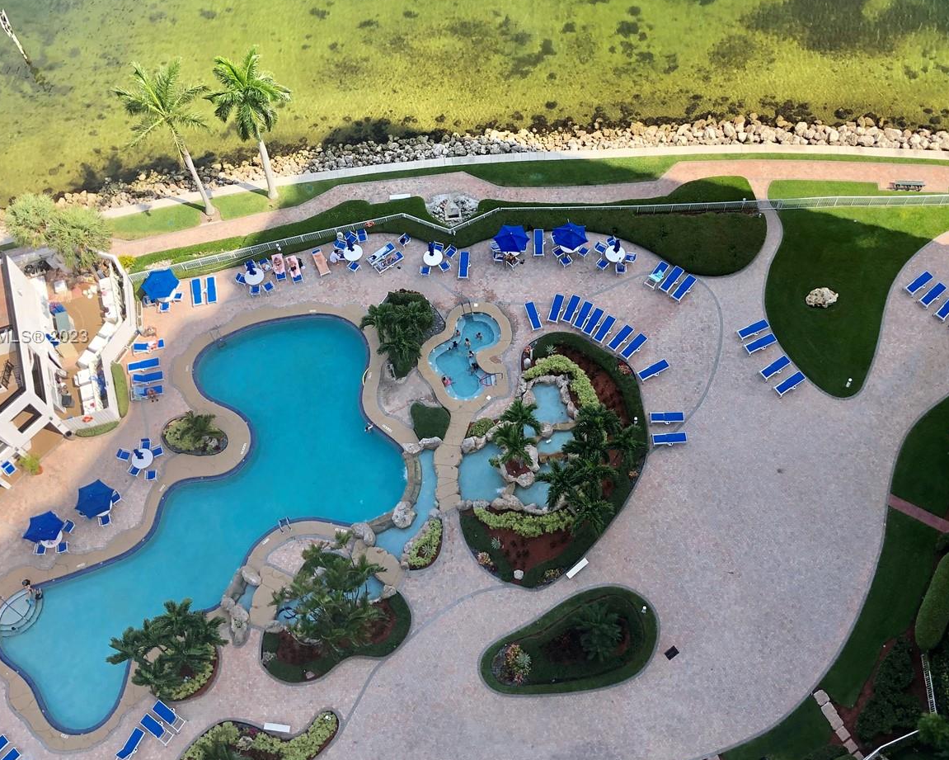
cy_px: 338
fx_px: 1067
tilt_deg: -63.9
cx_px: 484
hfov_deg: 47.9
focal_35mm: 38
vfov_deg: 39.1
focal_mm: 3.99
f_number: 1.8
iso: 20
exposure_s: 1/934
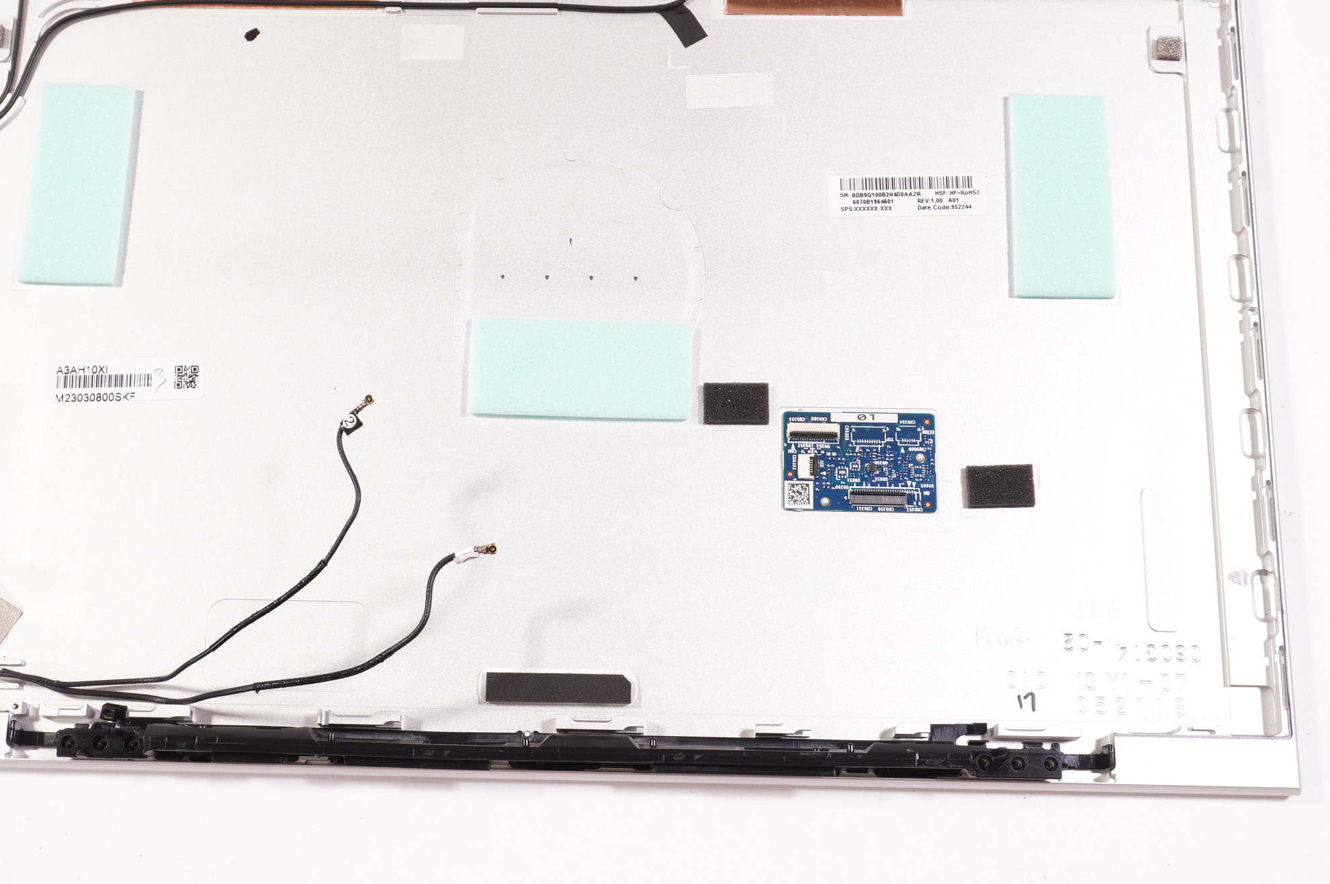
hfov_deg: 35.2
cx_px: 569
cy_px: 308
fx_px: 2095
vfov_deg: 23.7
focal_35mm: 57
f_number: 6.3
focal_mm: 25
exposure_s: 1/50
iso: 400
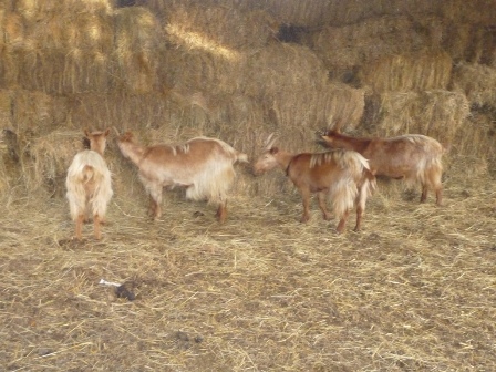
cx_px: 248
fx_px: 645
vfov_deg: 32.2
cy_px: 186
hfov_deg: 42.1
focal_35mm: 45
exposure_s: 1/8
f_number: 4.1
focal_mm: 7.6
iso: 800
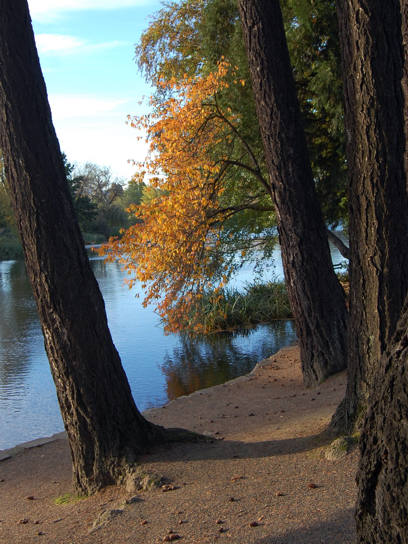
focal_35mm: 43
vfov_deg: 43.6
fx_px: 676
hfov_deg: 33.6
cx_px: 184
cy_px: 217
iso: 200
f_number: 5.6
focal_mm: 20
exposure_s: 1/125
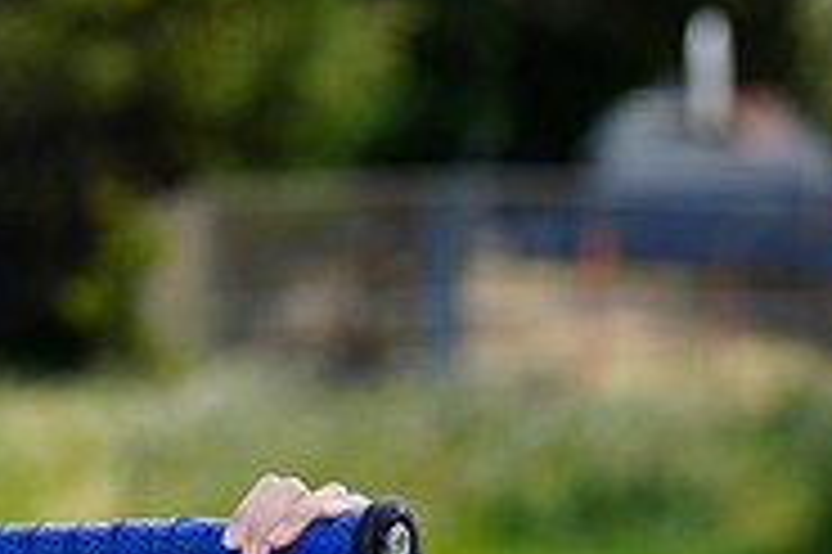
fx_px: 10137
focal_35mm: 439
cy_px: 669
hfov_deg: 4.7
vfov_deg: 3.1
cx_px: -243
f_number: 6.3
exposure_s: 1/250
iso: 100
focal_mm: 140
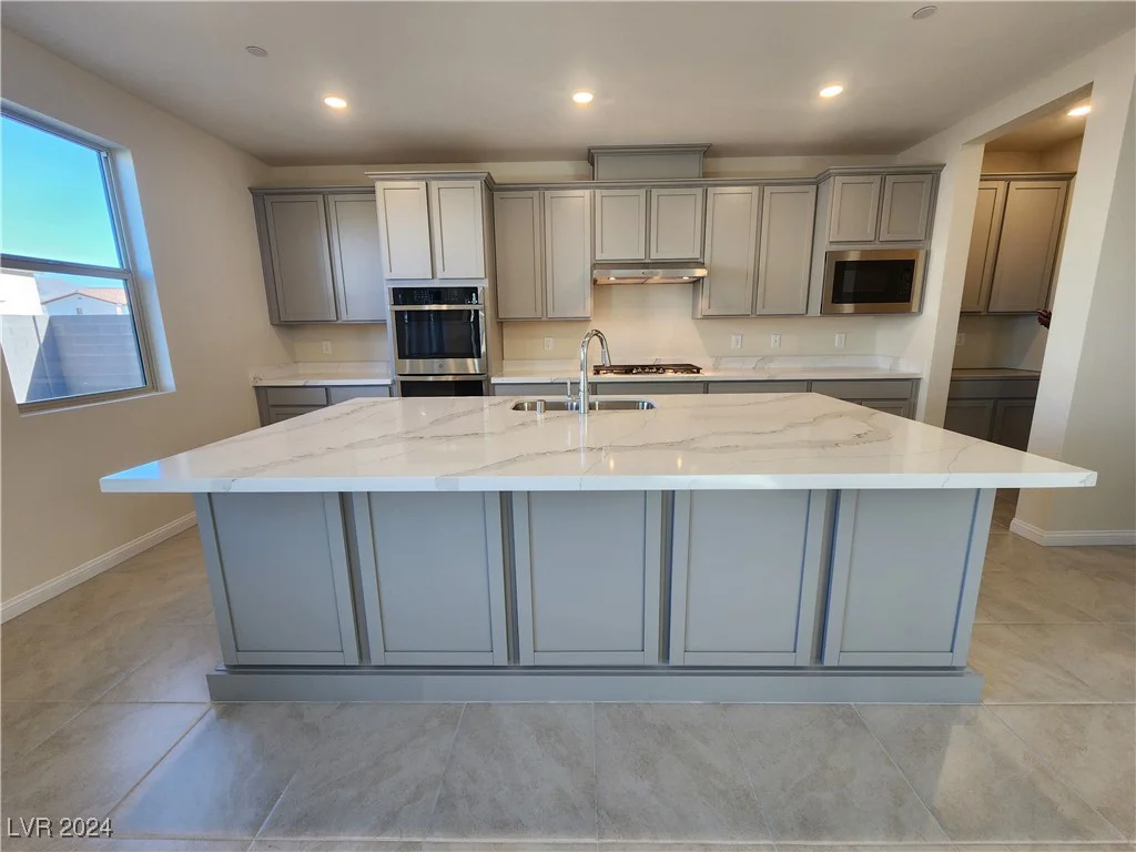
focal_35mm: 13
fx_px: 427
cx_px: 568
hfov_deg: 106.2
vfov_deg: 89.9
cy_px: 426
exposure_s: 1/60
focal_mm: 2.2
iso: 80
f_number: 2.2
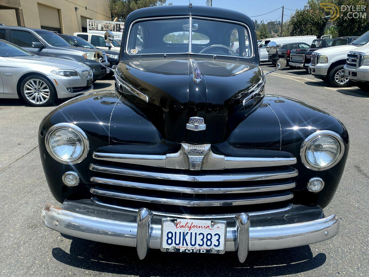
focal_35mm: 26
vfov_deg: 53.1
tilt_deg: -20.5
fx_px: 277
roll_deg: +0.5
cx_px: 184
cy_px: 138
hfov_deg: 67.3
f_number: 1.8
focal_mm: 4.25
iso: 32
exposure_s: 1/1838
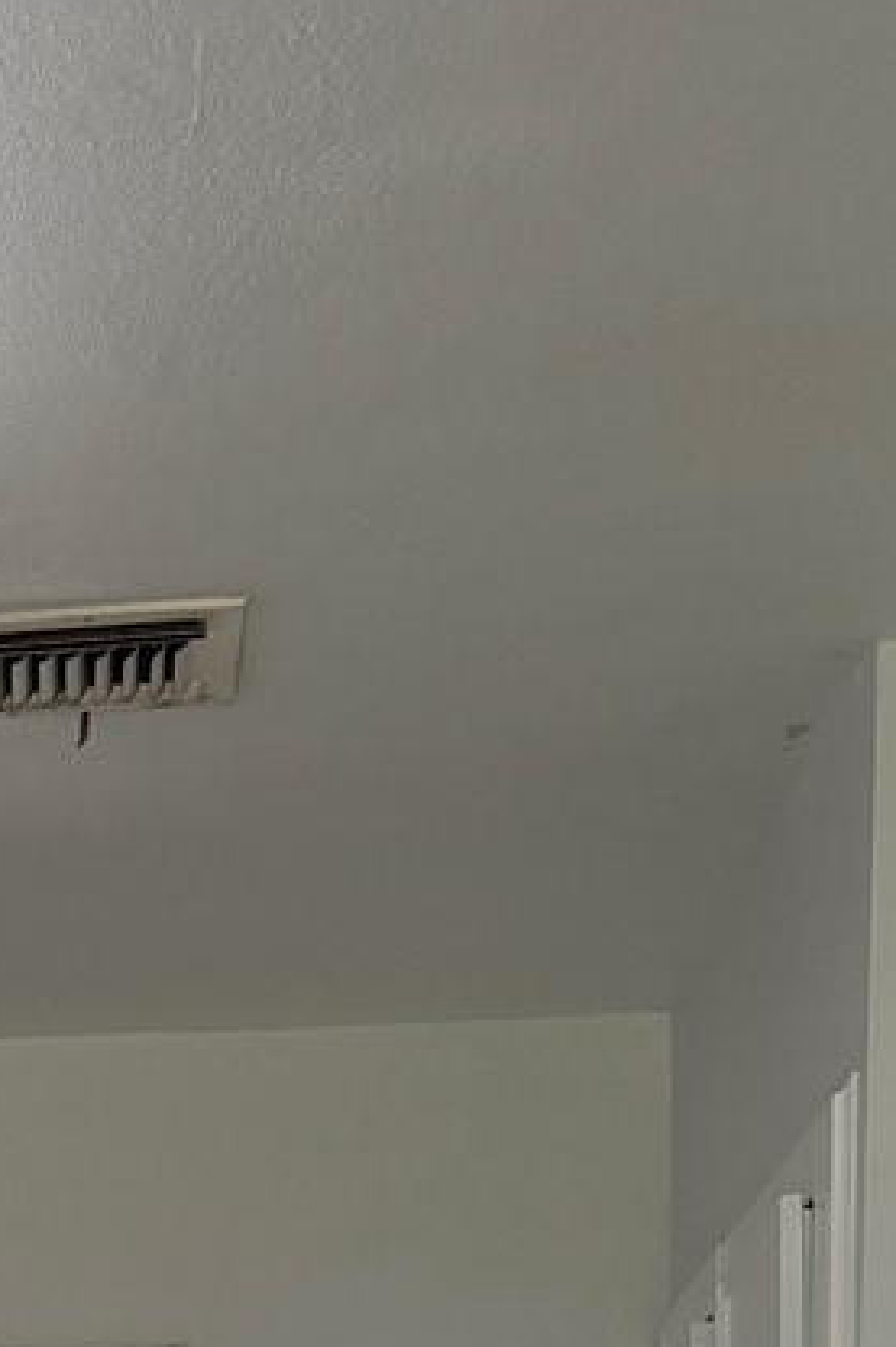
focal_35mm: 123
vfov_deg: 13.3
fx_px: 4595
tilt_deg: -11.3
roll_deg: +0.0
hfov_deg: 11.0
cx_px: -123
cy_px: 3018
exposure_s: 1/202
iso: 125
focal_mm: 6.76
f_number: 1.78
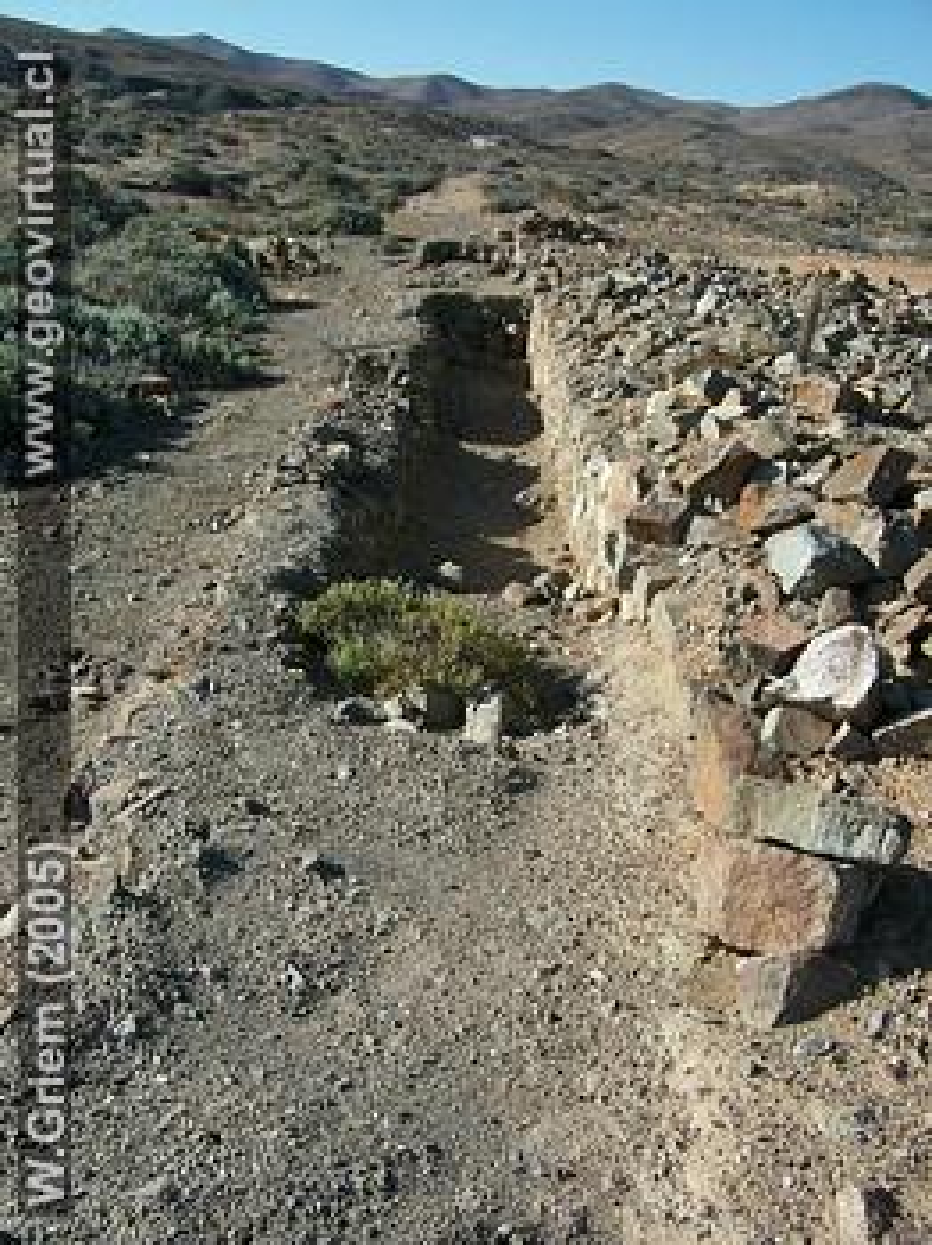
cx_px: 466
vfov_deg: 49.0
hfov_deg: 37.7
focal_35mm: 38
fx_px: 1366
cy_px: 622
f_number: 4
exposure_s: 1/750
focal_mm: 6.3
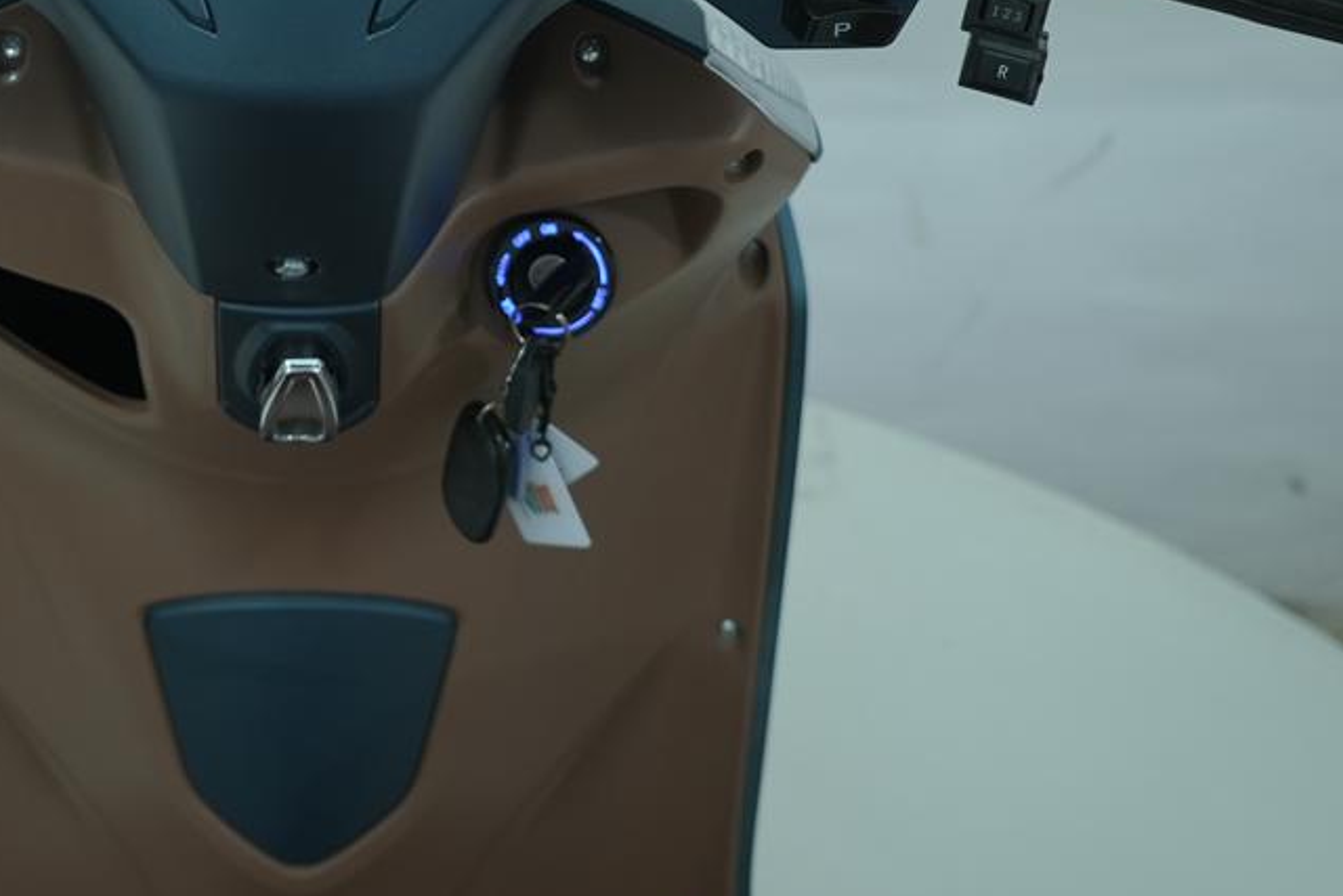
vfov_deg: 17.7
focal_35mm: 75
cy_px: -41
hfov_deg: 26.4
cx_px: 220
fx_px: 2798
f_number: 4
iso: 500
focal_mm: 30
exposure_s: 1/100
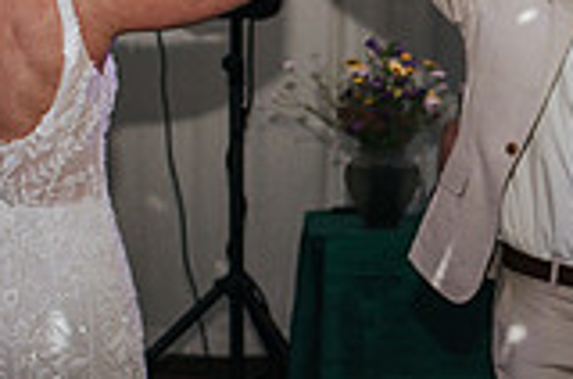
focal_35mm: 143
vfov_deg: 9.5
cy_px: 257
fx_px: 2272
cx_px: 493
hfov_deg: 14.3
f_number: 2.8
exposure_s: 1/200
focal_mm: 35
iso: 1000
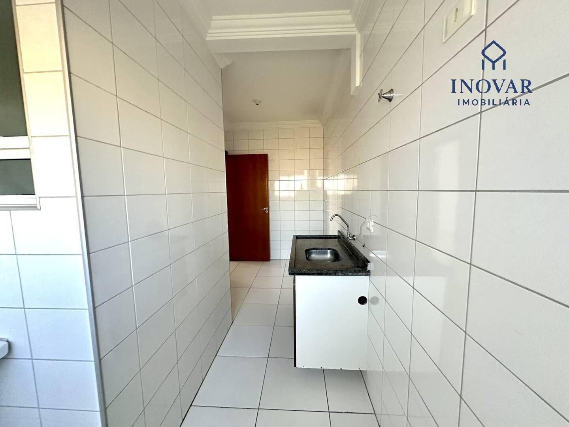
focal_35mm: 14
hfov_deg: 102.1
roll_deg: +1.7
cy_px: 214
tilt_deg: -3.8
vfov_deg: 85.7
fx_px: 230
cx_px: 284
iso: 320
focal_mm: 2.22
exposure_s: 1/84
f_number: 2.2
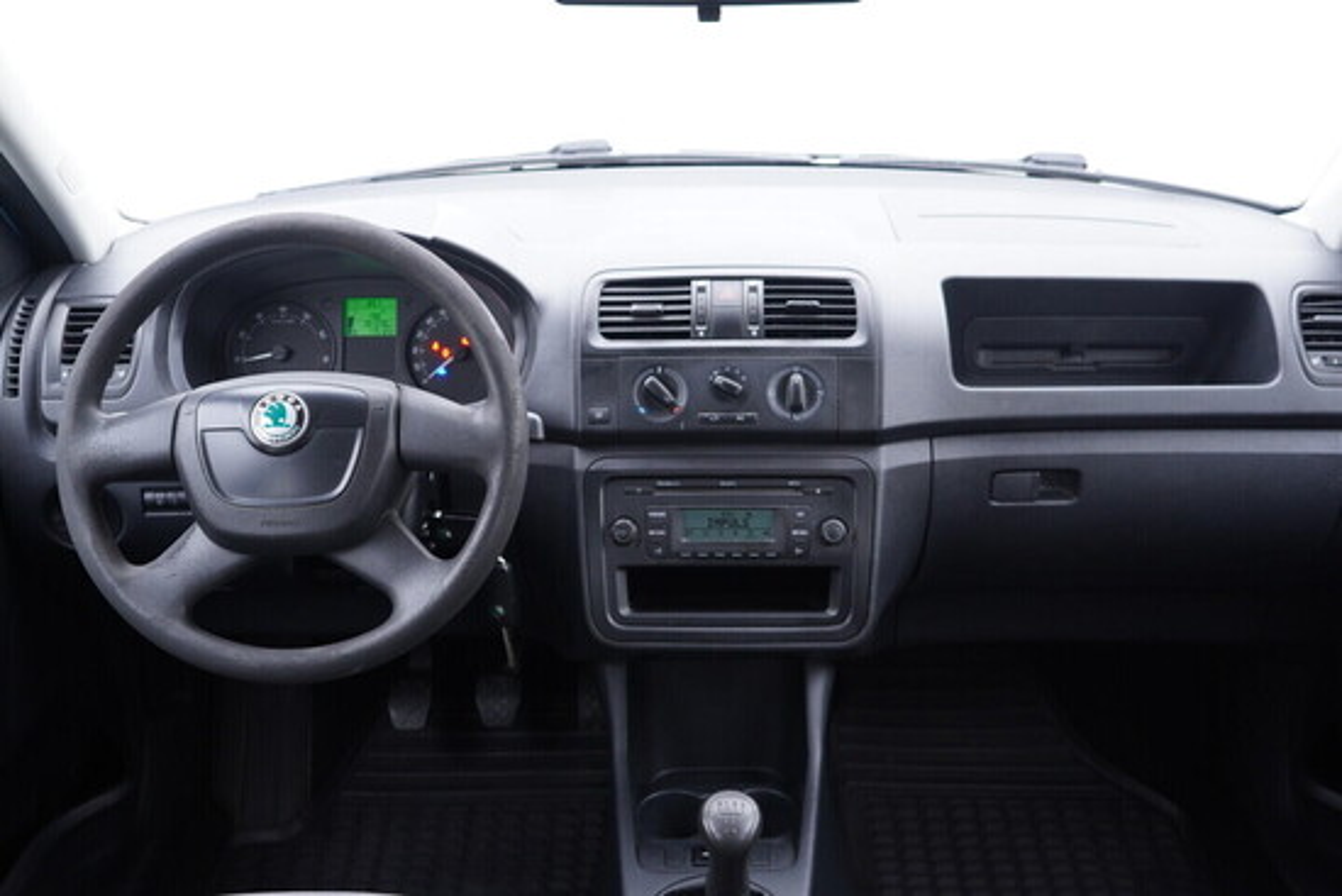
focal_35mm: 36
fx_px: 1342
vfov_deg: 36.9
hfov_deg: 53.1
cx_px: 671
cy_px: 448
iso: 320
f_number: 2.8
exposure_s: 1/40
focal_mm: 24
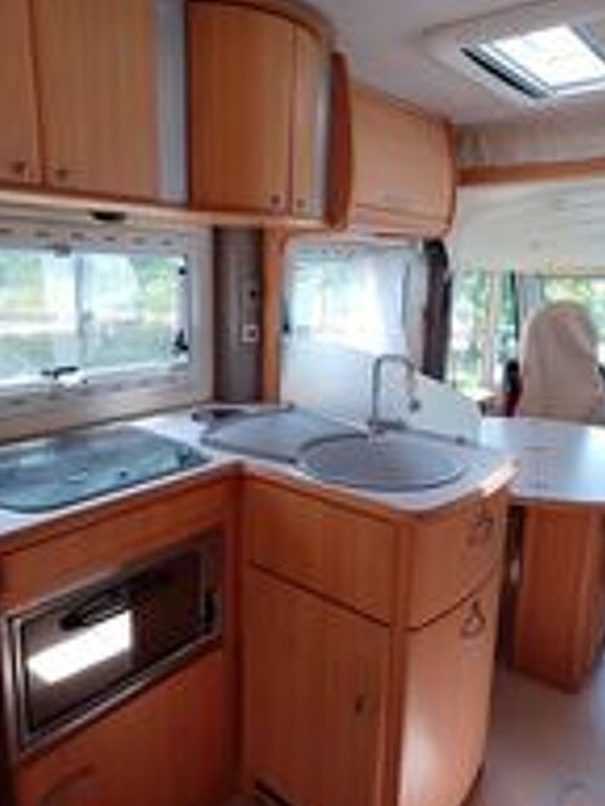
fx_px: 605
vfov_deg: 67.3
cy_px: 409
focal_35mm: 26
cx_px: 301
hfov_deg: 53.1
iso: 40
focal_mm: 4.6
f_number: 1.8
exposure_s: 1/50
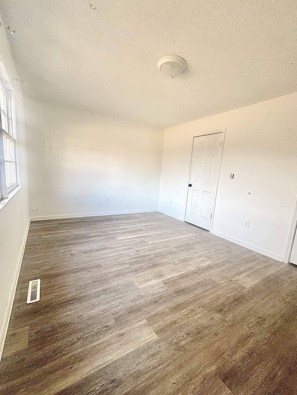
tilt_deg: -10.2
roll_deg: -3.9
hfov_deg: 81.8
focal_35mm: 15
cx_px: 147
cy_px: 201
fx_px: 172
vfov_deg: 98.2
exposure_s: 1/99
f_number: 2.2
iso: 160
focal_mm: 2.22
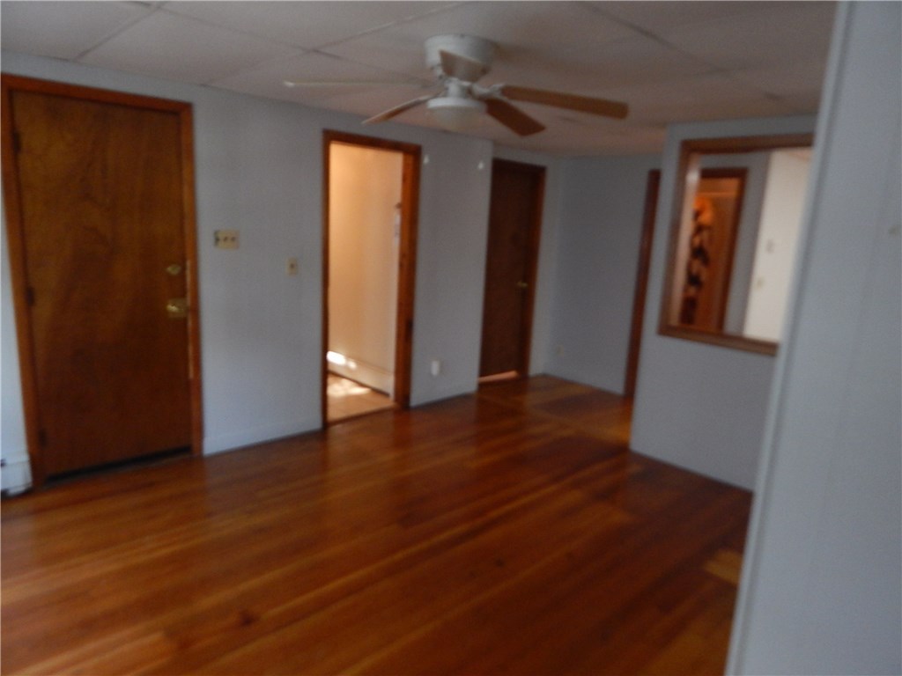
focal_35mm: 23
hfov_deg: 73.9
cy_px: 338
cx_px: 451
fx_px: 599
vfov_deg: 58.9
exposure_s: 1/25
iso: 400
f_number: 3
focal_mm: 4
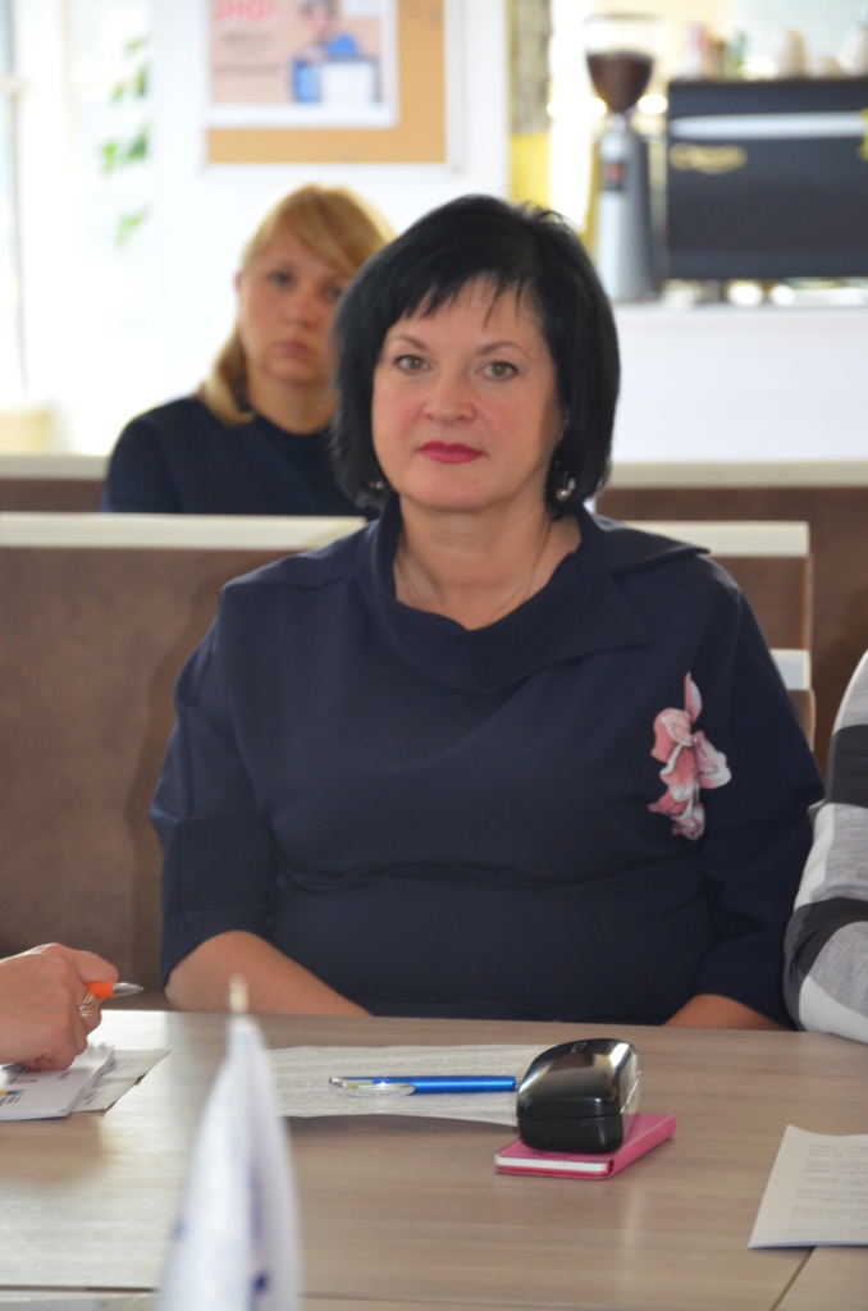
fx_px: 5341
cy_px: 656
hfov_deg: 9.3
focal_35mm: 147
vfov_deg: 14.0
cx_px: 434
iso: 1250
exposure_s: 1/60
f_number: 5.6
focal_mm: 98
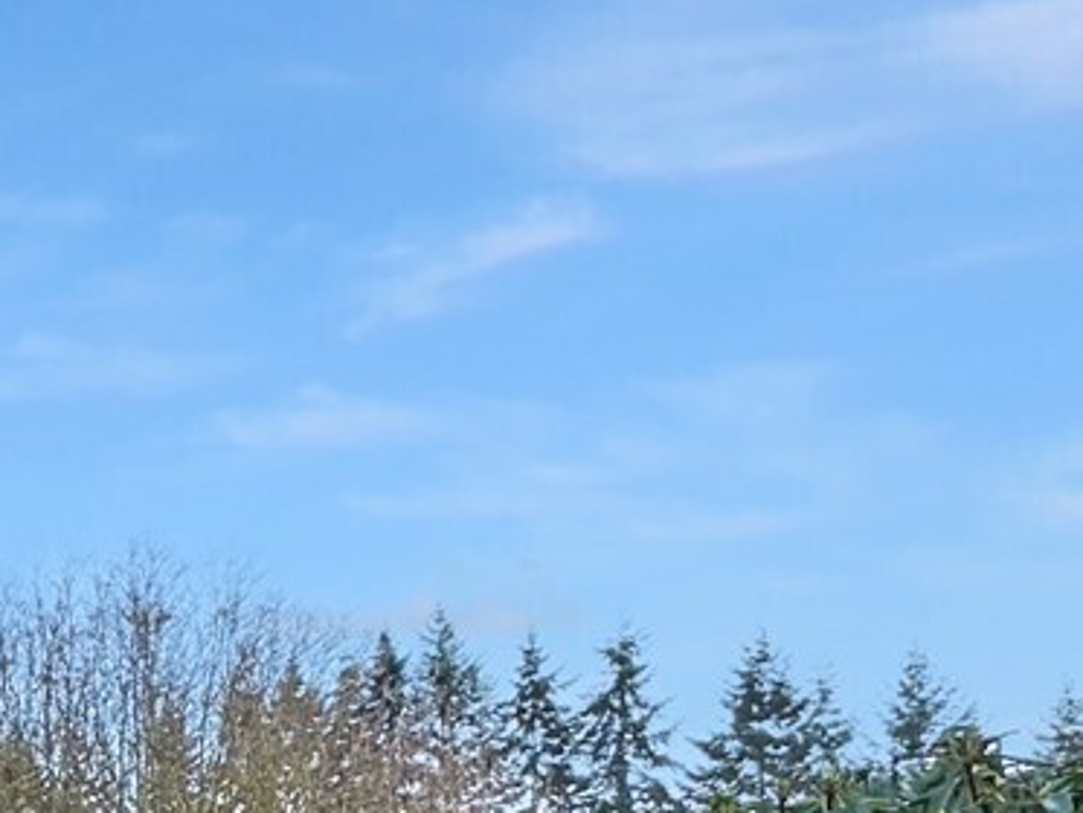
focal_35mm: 60
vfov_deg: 20.5
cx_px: -825
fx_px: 1878
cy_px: 1251
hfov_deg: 21.7
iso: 40
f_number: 2.2
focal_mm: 2.22
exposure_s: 1/550
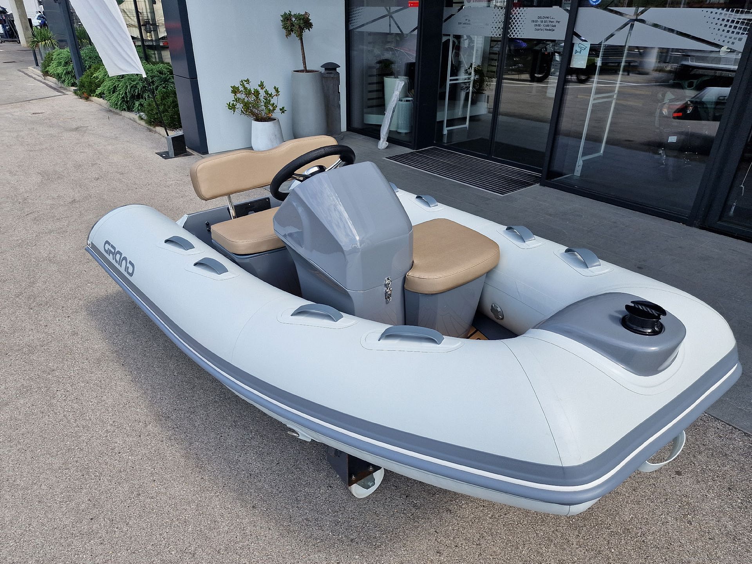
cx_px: 376
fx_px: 500
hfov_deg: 73.9
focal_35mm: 23
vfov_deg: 58.9
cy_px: 282
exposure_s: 1/810
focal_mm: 6.4
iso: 50
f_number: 1.8
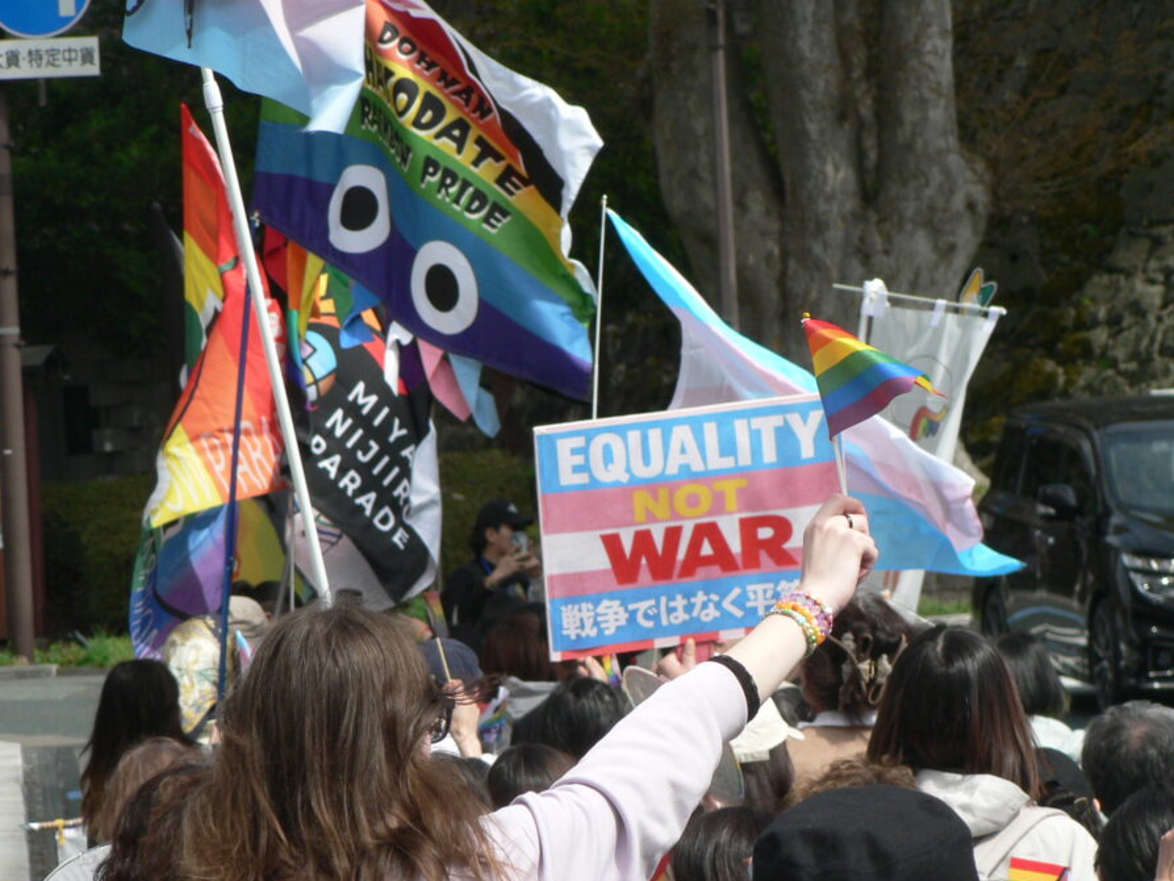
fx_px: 11160
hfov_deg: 6.0
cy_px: 435
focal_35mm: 329
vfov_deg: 4.5
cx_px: 622
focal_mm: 47.8
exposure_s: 1/500
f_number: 5.6
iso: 100
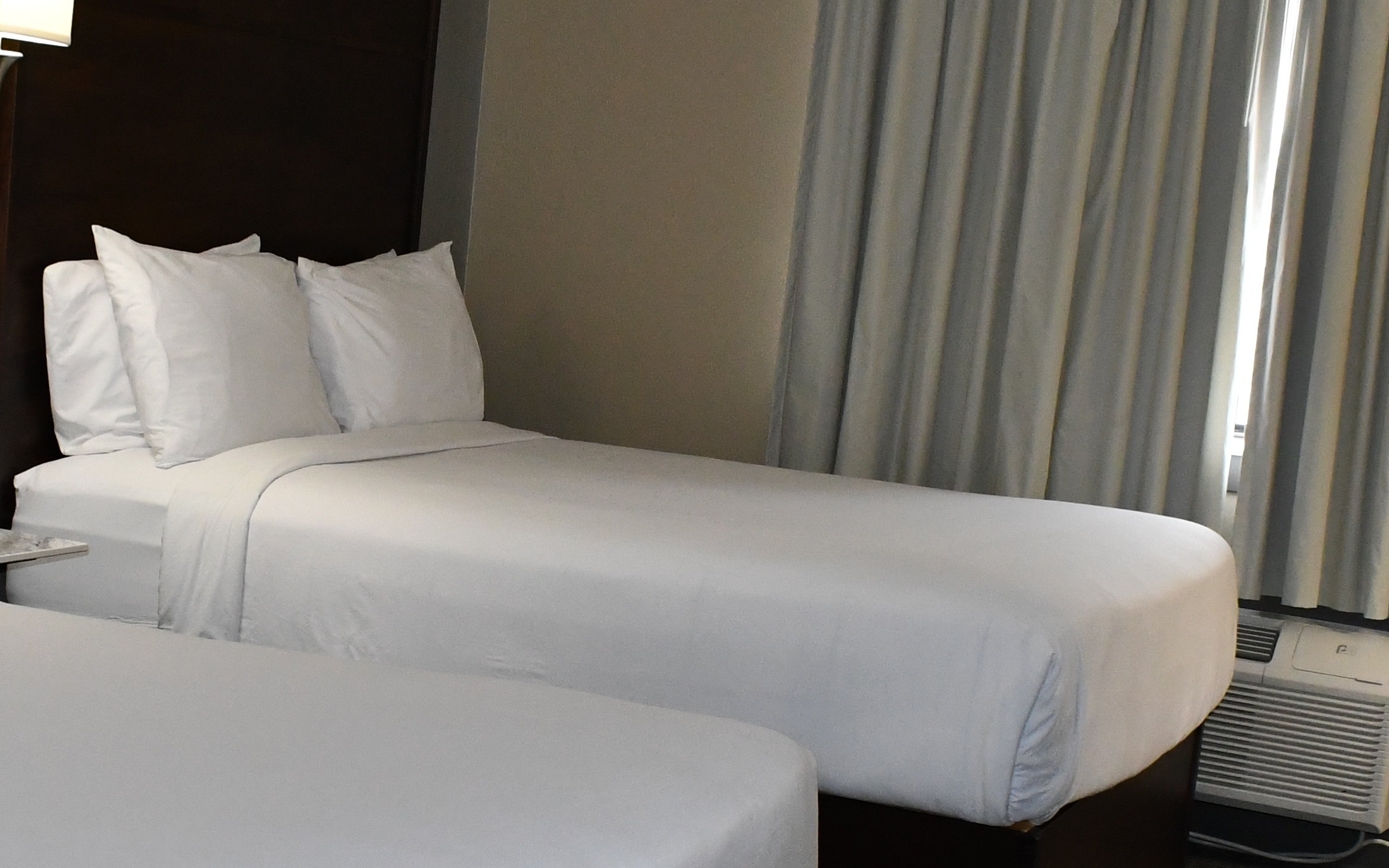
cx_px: 506
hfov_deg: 30.9
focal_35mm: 66
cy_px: 623
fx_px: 2499
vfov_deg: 19.6
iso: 2000
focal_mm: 18
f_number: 6.3
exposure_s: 1/100
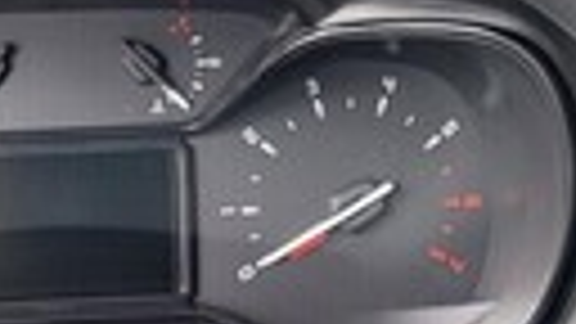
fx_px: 1863
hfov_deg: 17.5
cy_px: 646
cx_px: 135
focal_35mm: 122
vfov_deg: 9.3
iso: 100
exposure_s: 1/100
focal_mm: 5.4
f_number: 1.8
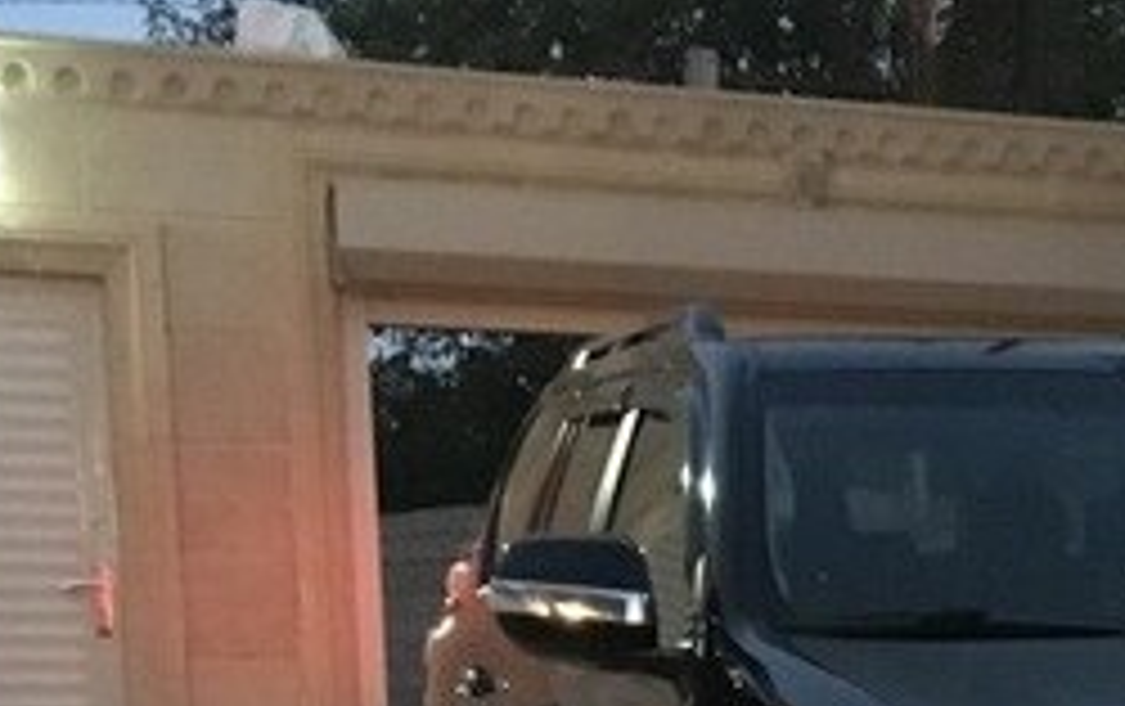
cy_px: 996
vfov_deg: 15.2
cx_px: 1202
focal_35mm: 81
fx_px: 2487
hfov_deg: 24.0
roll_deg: -0.1
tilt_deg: -7.7
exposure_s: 1/17
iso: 1600
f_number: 2.2
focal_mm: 4.15
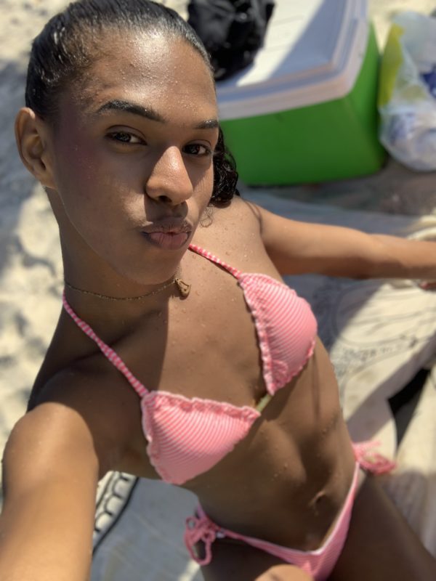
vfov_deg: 56.8
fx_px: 537
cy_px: 290
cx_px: 218
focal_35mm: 32
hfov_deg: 44.2
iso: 16
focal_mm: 2.87
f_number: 2.2
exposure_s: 1/302
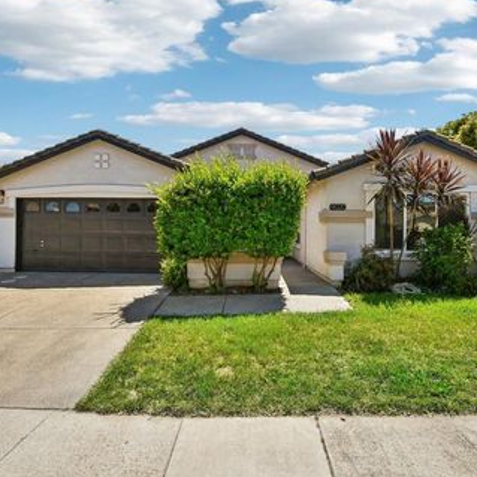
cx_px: 256
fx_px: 312
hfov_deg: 74.7
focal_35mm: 20
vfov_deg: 74.8
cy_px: 237
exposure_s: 1/160
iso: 100
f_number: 8
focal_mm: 10
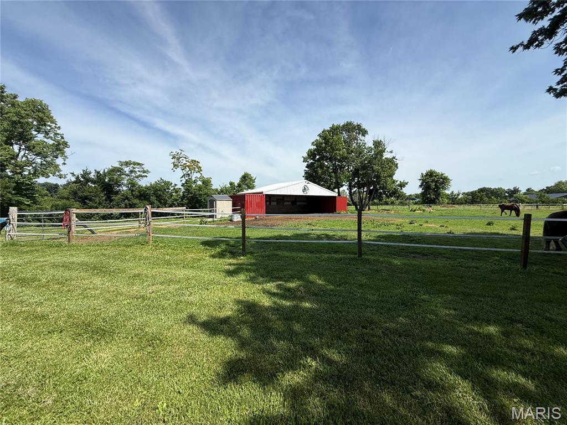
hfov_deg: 102.1
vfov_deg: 85.7
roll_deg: +1.6
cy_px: 212
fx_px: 229
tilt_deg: +0.1
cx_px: 284
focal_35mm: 14
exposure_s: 1/2165
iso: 50
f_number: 2.2
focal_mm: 2.22
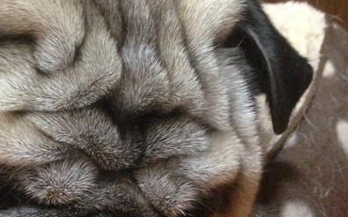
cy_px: 162
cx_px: 101
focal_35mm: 71
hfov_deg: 28.7
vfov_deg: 18.2
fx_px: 673
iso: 500
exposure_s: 1/17
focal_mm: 4.12
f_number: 2.4
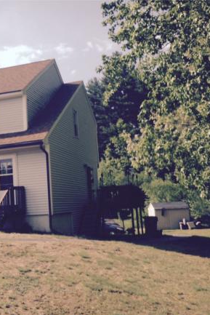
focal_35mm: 46
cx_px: 52
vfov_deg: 42.7
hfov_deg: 28.8
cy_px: 158
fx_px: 402
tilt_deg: +4.9
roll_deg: +2.8
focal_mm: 4.12
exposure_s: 1/1232
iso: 50
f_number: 2.4
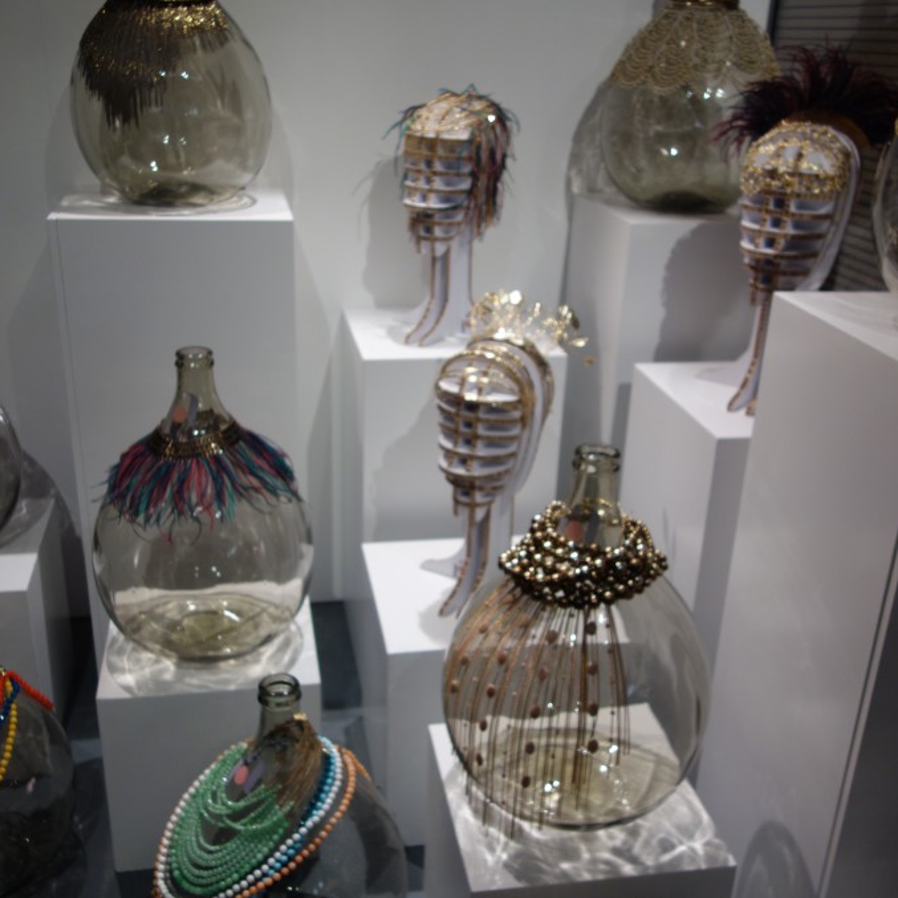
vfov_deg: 46.0
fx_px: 1057
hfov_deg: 46.0
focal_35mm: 36
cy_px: 504
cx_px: 449
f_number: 2
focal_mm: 10.4
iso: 125
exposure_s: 1/100
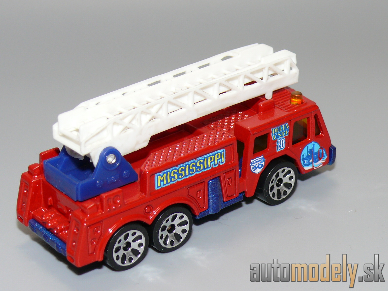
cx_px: 194
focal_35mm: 102
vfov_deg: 14.5
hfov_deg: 19.3
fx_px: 1143
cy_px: 146
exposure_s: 1/30
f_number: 4
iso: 100
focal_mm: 13.4
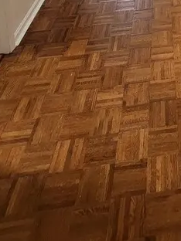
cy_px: -147
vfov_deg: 26.0
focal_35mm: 45
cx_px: 198
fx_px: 314
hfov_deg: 29.2
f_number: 2.2
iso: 200
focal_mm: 2.2
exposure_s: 1/60
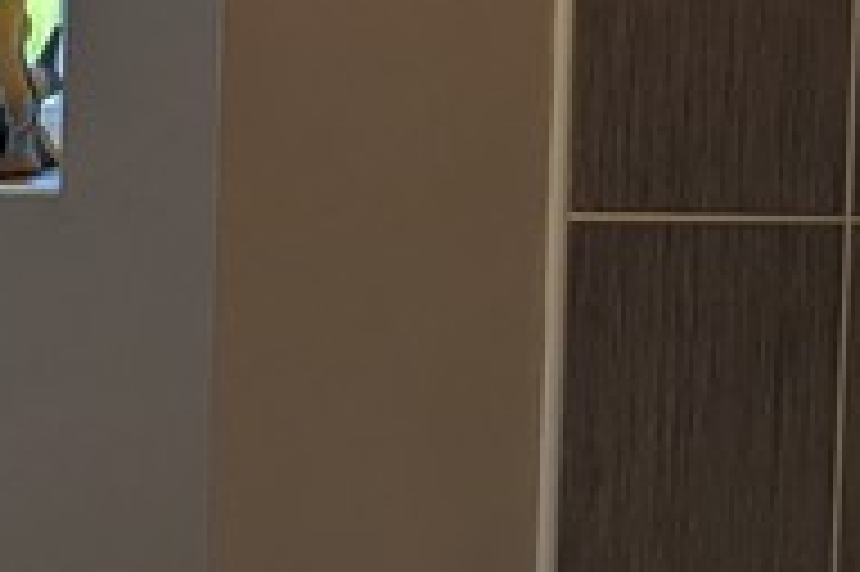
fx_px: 1862
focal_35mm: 78
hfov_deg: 25.9
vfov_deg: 17.0
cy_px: -16
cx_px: 527
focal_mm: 1.83
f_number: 2.2
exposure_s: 1/119
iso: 100
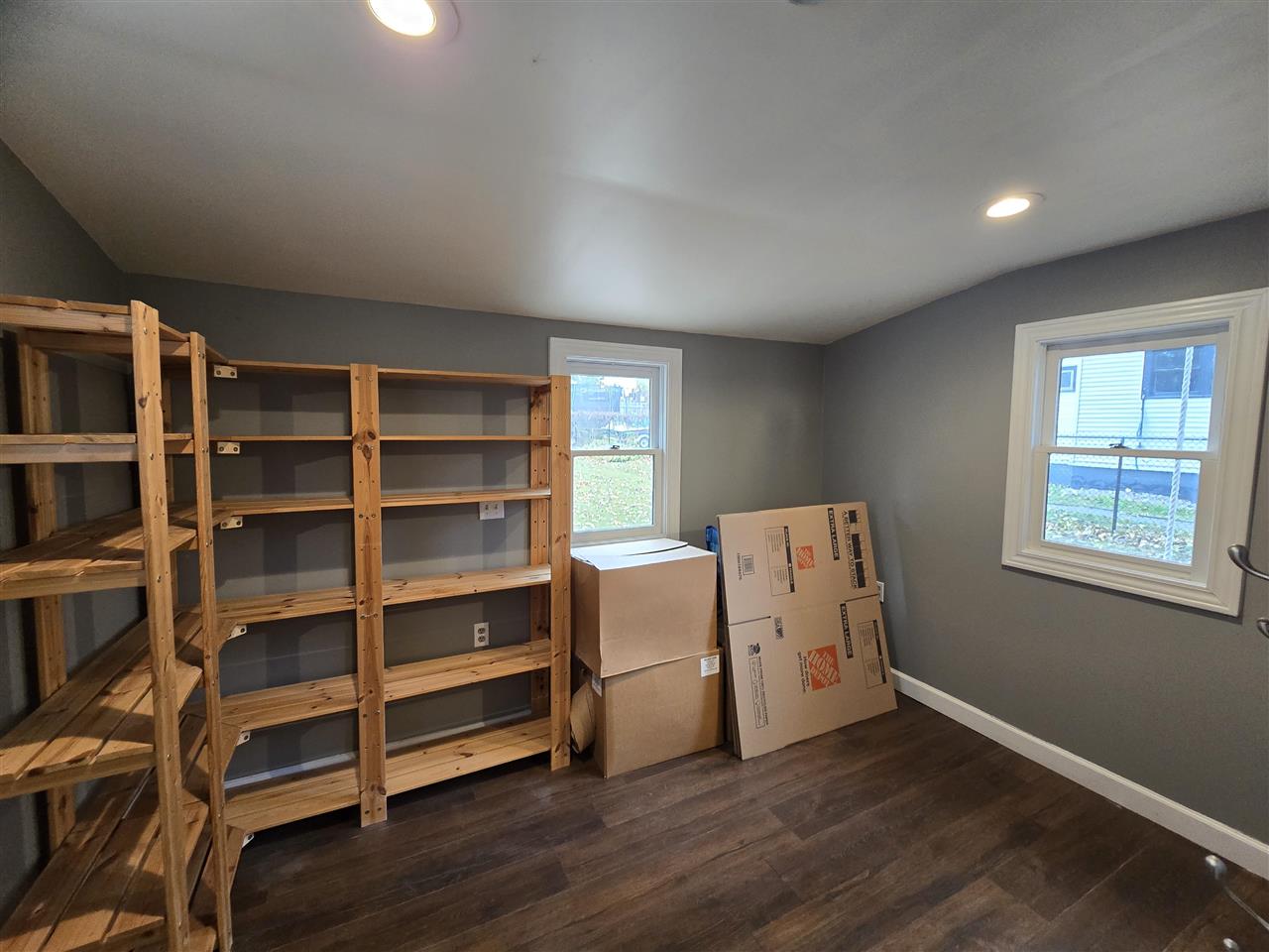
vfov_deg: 89.9
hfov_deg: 106.2
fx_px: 477
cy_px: 476
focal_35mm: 13
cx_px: 634
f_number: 2.2
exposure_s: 1/60
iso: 320
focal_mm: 2.2
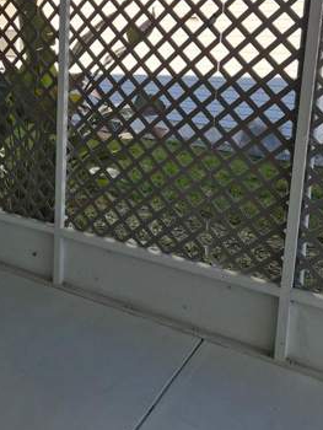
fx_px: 522
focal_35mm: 42
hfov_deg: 33.2
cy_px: 140
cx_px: 54
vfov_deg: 44.1
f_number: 1.8
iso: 80
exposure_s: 1/1328
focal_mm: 5.4
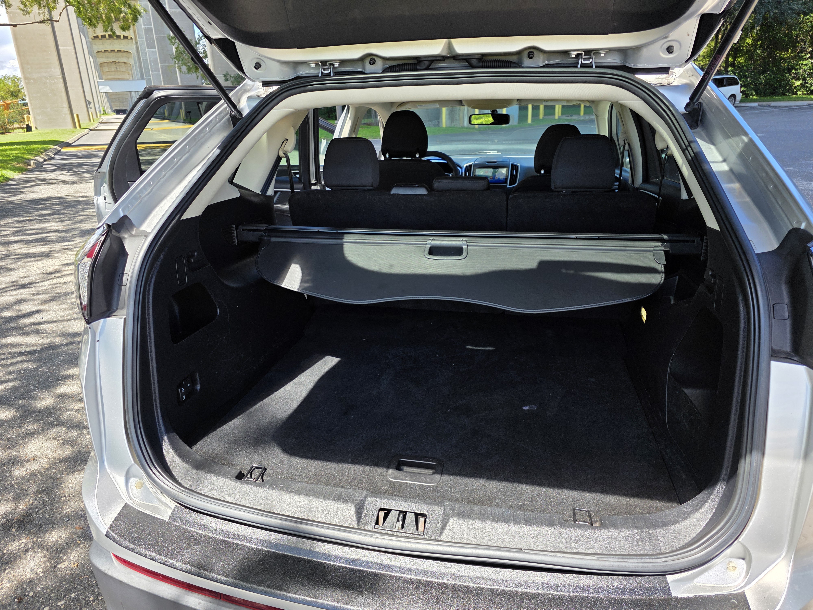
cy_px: 305
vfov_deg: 58.9
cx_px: 406
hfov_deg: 73.9
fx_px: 540
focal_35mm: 23
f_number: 1.7
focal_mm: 6.3
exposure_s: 1/359
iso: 25
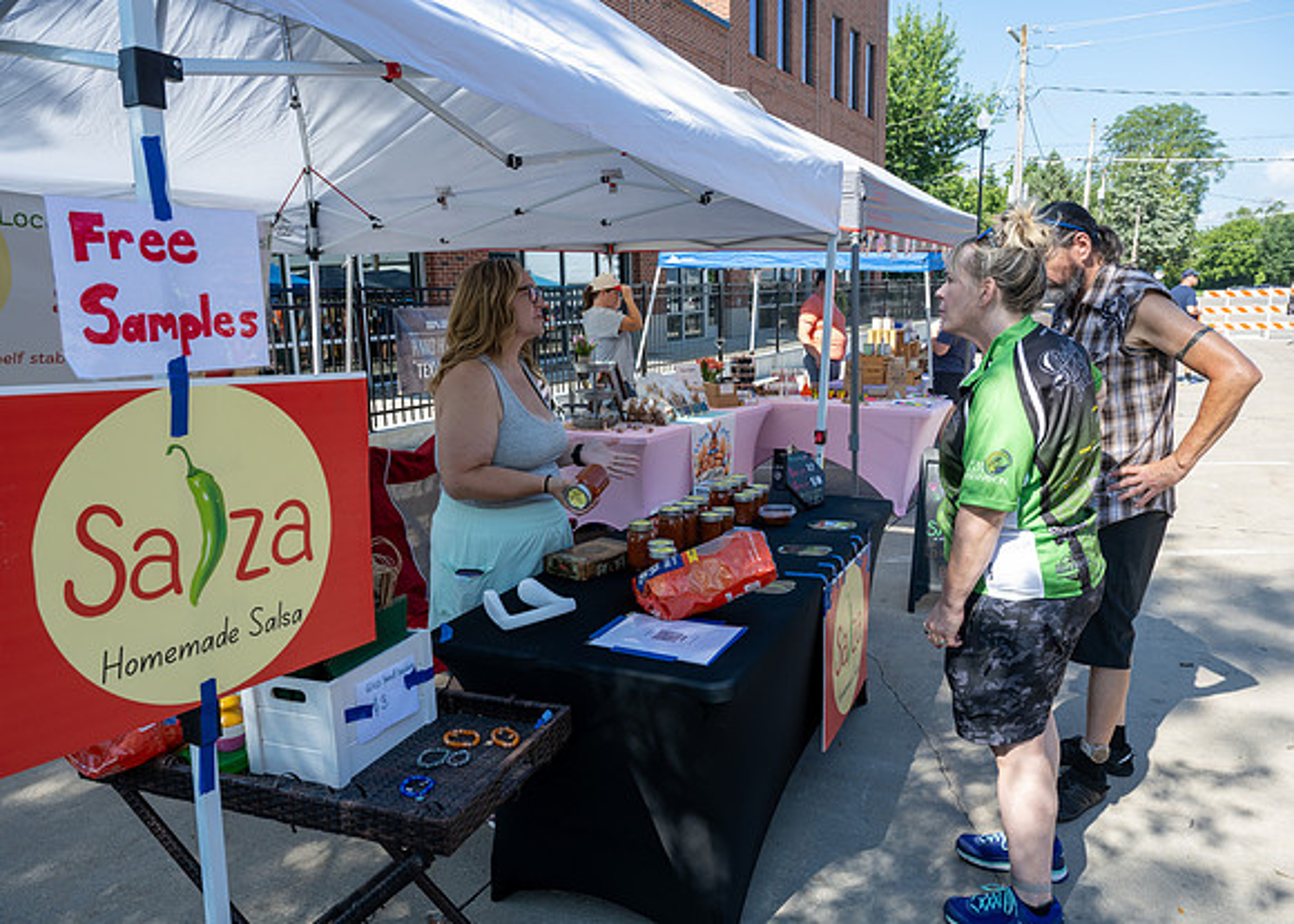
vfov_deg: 53.1
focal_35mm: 25
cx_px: 647
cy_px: 462
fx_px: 924
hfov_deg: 70.0
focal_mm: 24
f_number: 7.1
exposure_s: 1/200
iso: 200
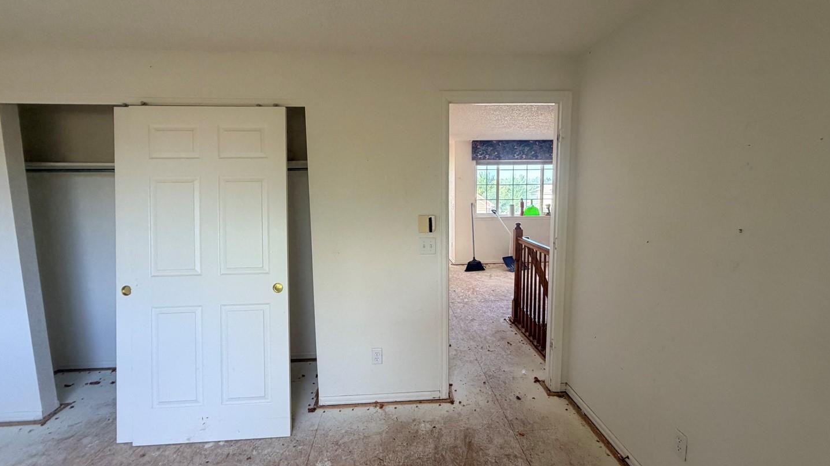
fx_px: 374
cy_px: 231
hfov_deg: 95.9
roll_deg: +0.2
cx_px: 421
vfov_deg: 63.9
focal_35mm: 17
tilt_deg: -6.2
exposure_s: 1/121
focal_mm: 2.22
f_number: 2.2
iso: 200
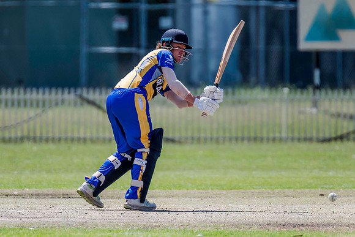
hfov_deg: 2.7
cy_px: 105
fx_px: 7498
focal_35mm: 760
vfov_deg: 1.8
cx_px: 131
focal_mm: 600
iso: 800
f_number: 6.3
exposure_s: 1/2500
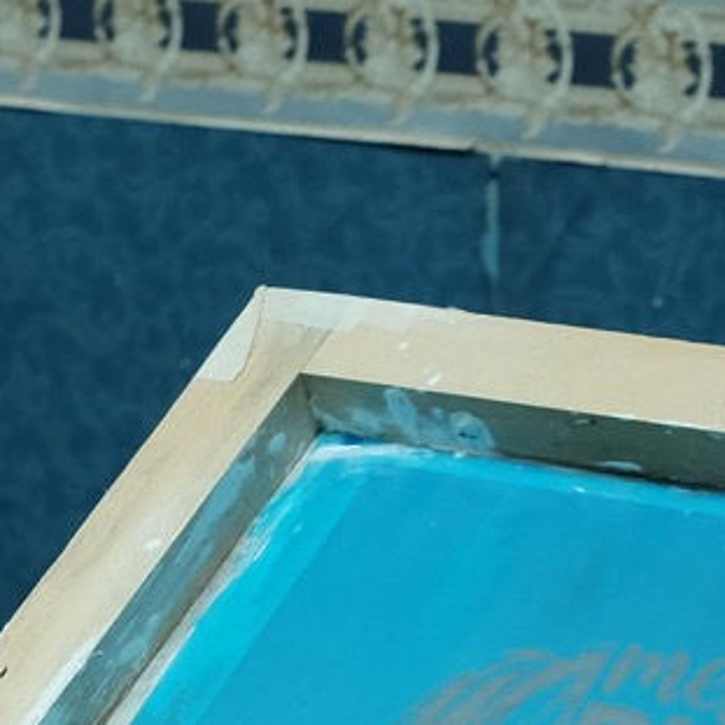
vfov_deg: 9.6
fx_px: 4076
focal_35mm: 172
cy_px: 1368
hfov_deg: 10.2
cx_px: 448
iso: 1250
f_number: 4.5
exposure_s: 1/125
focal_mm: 23
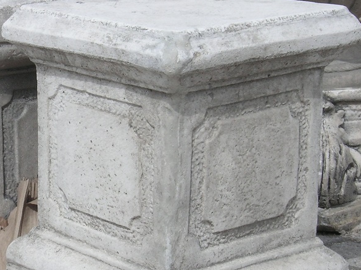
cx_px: 7
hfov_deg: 15.3
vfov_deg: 11.7
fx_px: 1324
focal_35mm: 127
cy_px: 138
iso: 50
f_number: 7.1
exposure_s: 1/350
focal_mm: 9.7
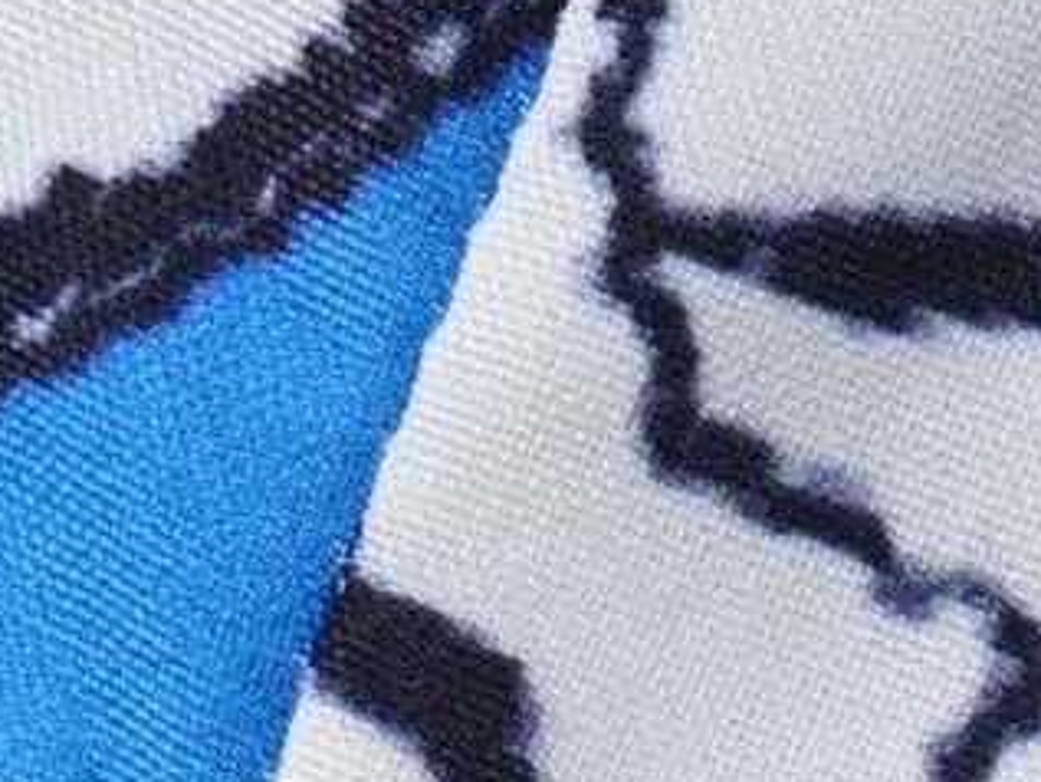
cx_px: 82
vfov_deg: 3.7
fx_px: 11673
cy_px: 2280
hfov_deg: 5.1
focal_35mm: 388
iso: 160
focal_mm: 50
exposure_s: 1/100
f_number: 9
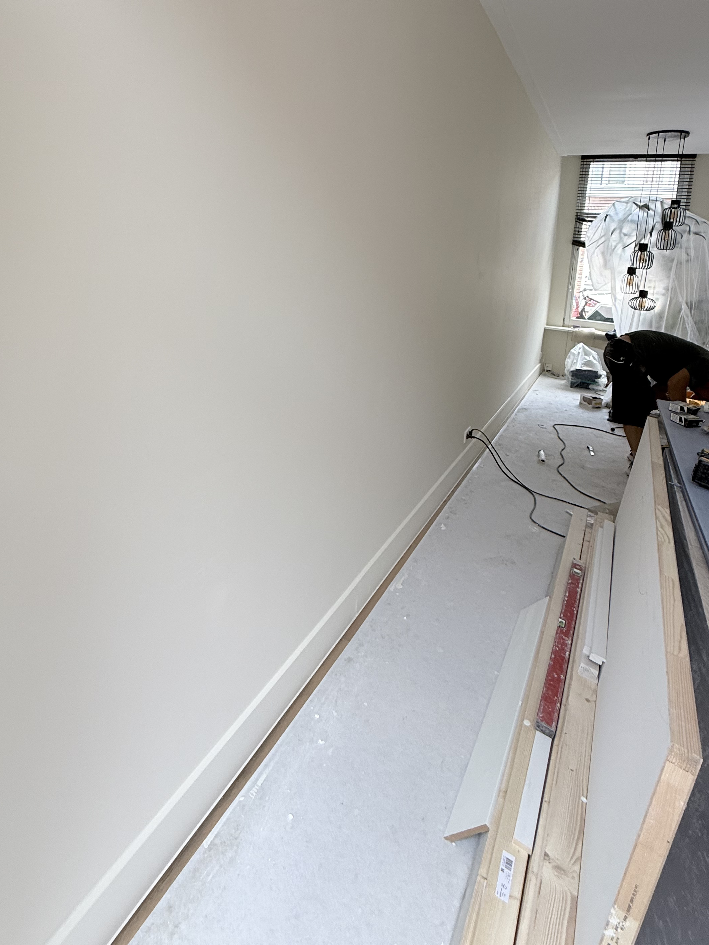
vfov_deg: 78.7
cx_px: 300
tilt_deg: -6.1
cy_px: 306
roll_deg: -4.6
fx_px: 546
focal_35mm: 20
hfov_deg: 65.6
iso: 64
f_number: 2.2
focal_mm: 2.22
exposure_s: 1/99
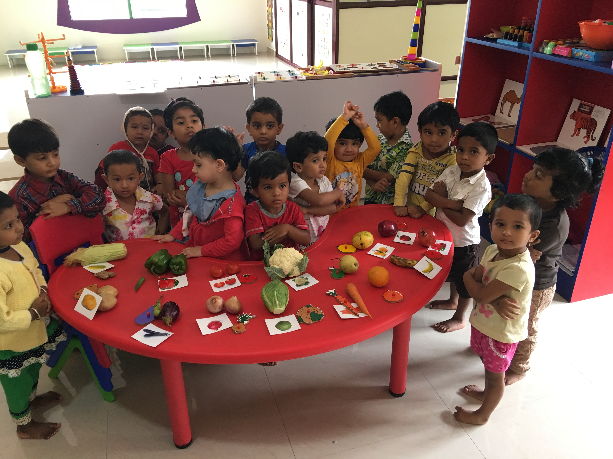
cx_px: 306
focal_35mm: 29
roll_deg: -0.6
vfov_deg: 48.2
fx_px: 514
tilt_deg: -25.7
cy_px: 230
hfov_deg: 61.7
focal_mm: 4.15
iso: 64
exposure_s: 1/17
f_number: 2.2
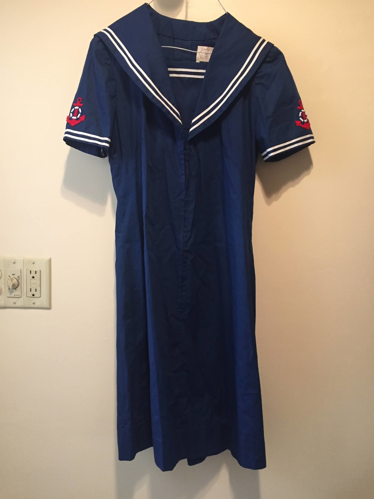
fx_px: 418
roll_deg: +0.3
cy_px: 250
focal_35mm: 29
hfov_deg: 48.2
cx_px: 187
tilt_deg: -3.8
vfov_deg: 61.7
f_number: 2.2
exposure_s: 1/24
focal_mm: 4.15
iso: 250
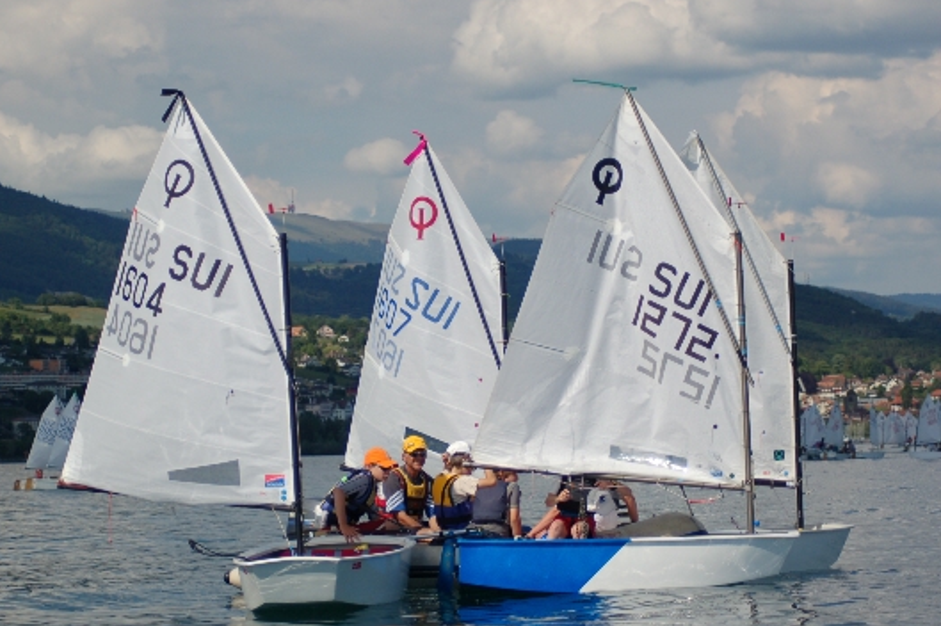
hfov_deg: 16.1
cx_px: 422
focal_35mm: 127
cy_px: 341
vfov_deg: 10.8
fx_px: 3317
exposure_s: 1/3200
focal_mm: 70
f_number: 4
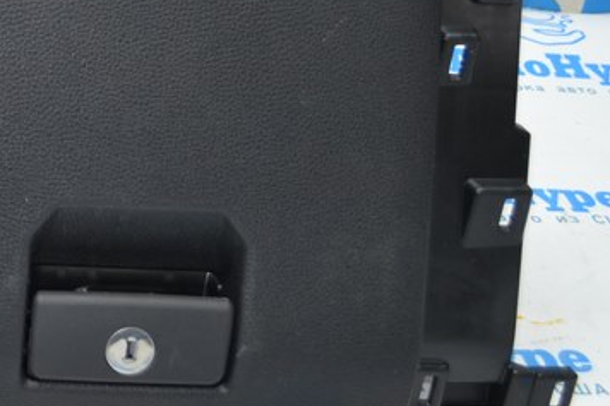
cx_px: -223
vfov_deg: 14.2
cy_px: 40
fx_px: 1609
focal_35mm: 95
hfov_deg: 19.5
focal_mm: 22
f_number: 4
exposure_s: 1/80
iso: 400
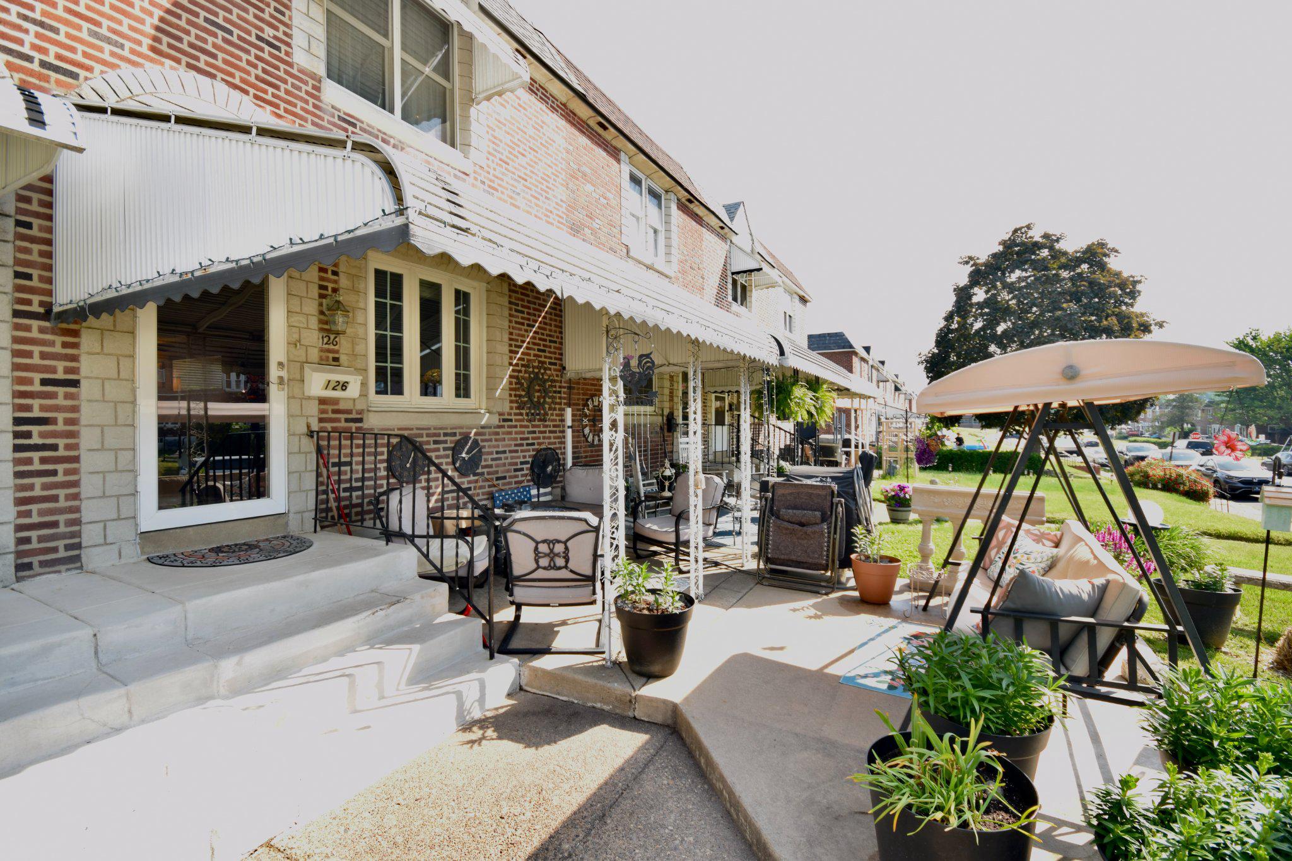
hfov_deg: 95.0
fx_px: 592
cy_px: 430
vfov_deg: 72.0
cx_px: 646
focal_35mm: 16
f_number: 8
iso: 200
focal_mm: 11
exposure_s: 1/100
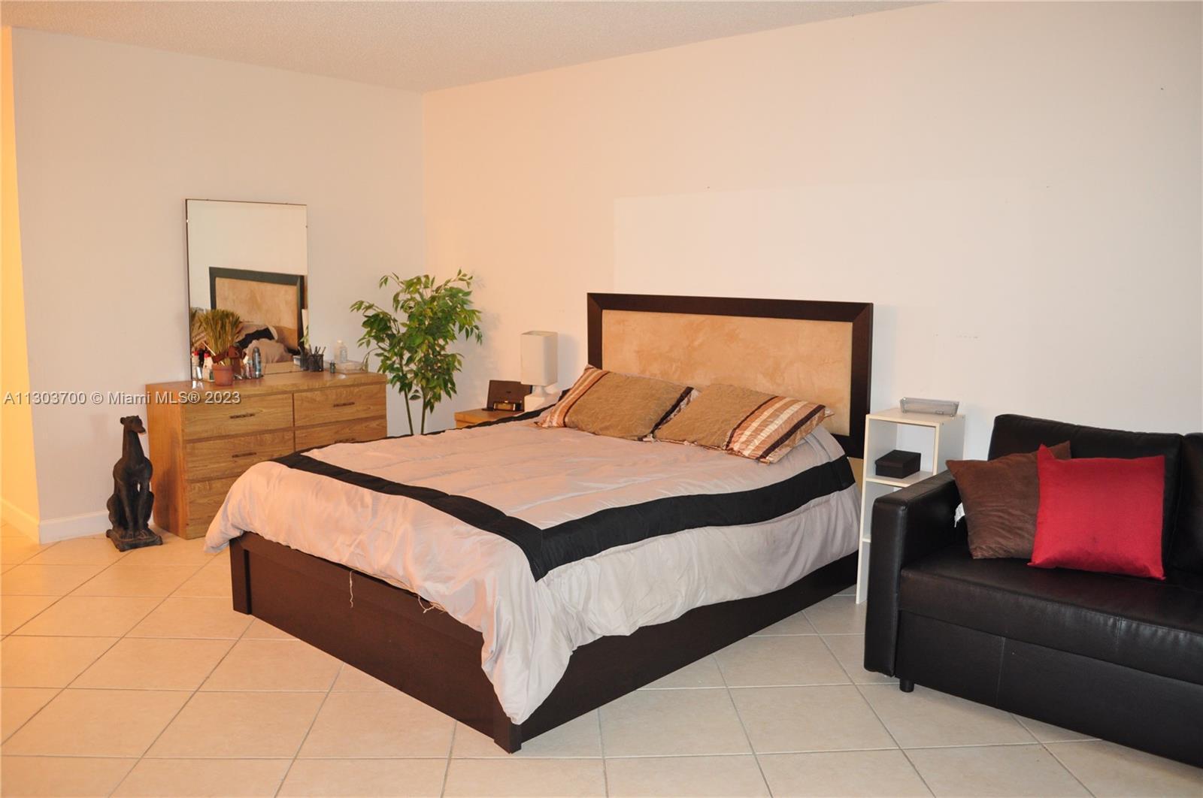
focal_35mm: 27
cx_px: 602
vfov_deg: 47.8
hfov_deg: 67.5
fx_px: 901
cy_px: 399
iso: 640
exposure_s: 1/13
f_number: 3.5
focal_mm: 18
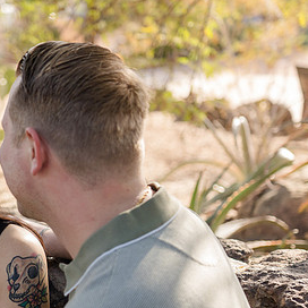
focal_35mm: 114
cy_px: 204
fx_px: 1148
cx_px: 62
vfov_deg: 15.3
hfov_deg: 15.2
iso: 320
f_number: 4
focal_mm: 63
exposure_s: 1/250
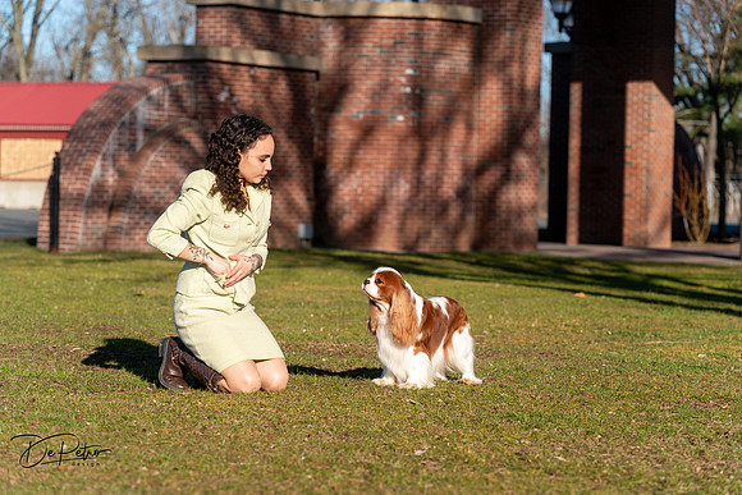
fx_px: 2041
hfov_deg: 20.6
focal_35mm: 99
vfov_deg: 13.8
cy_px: 248
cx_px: 371
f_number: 4.5
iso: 100
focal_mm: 99
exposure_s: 1/1000
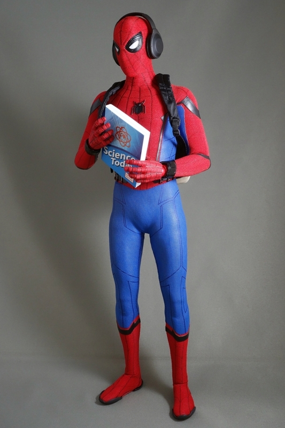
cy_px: 214
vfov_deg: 51.9
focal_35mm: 37
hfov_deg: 35.9
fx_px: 440
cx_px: 142
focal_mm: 13.75
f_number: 9
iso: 1000
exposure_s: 1/5
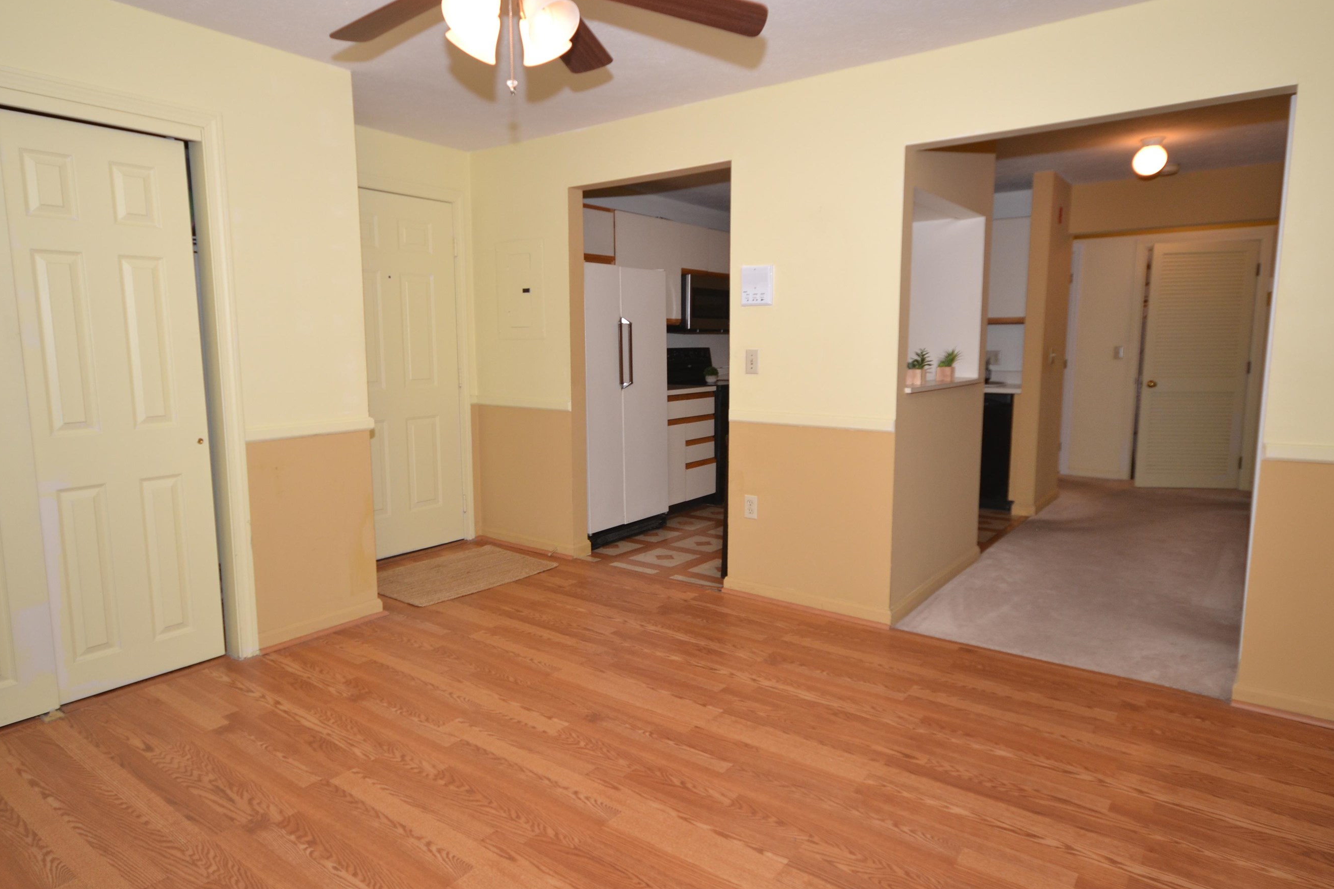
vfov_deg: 59.5
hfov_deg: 81.2
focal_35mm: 21
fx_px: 778
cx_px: 642
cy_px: 430
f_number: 5.6
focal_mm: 12
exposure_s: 1/60
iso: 400
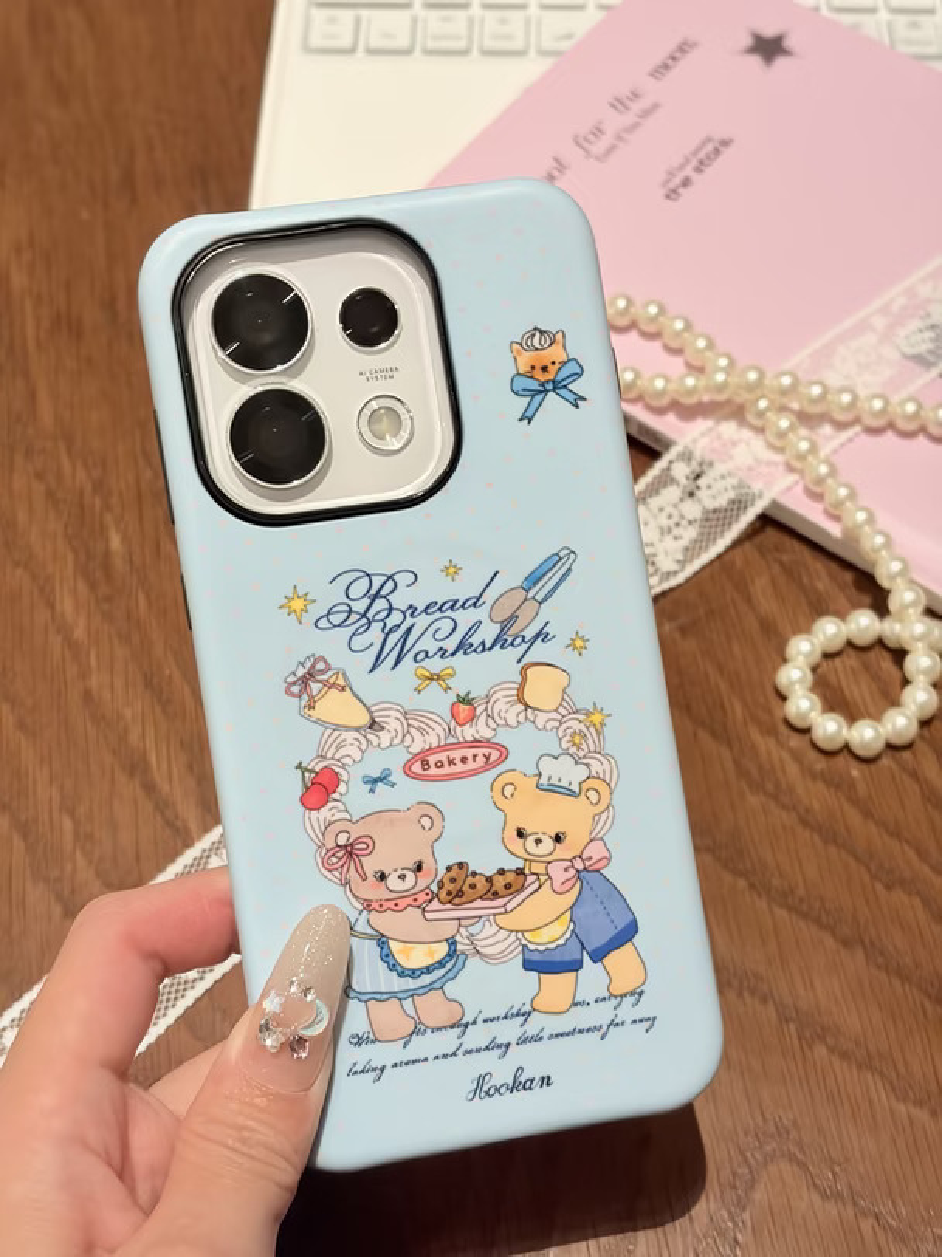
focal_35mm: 52
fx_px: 1889
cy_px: 628
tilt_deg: -54.0
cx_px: 471
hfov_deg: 28.0
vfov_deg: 36.8
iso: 200
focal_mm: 5.96
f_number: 1.6
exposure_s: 1/33
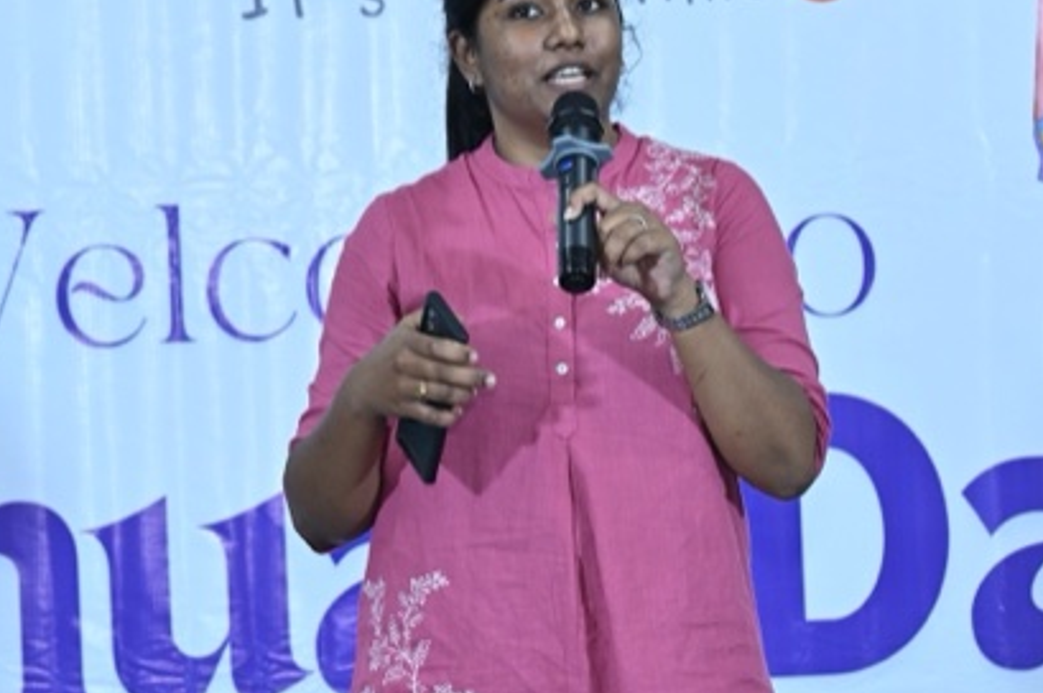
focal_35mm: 154
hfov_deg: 13.3
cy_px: 214
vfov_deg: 8.9
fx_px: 4458
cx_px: 464
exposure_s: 1/160
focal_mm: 63
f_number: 4
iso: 500
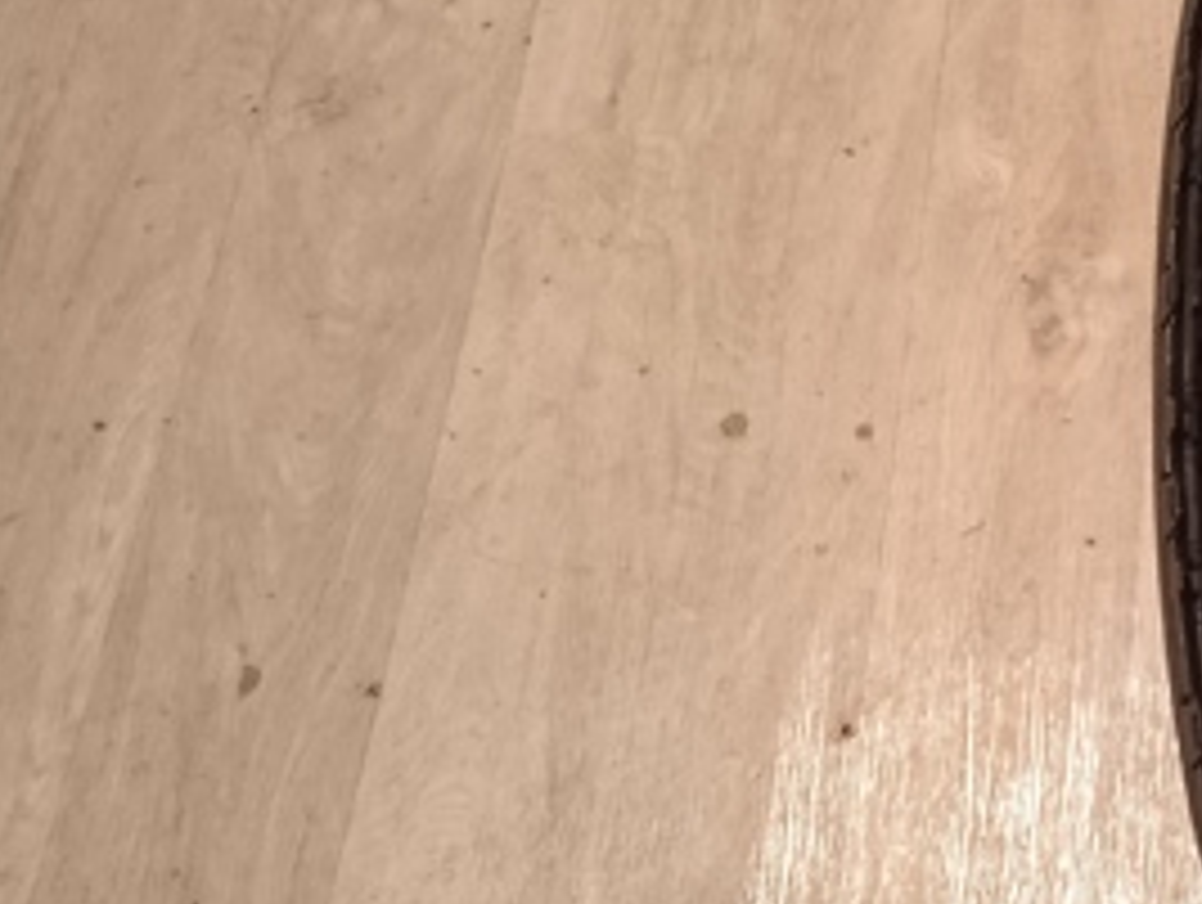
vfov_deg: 22.0
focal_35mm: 67
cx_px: 1400
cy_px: 382
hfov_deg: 26.1
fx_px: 2330
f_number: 2.2
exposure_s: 1/14.3
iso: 893
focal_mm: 3.43
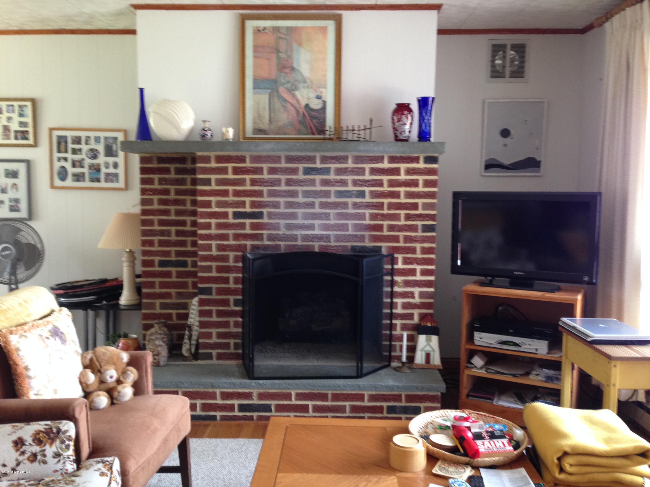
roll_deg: -1.2
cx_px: 325
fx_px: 620
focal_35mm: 33
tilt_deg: -8.4
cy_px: 244
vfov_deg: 42.9
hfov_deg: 55.4
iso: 80
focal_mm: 4.12
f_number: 2.4
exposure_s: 1/20
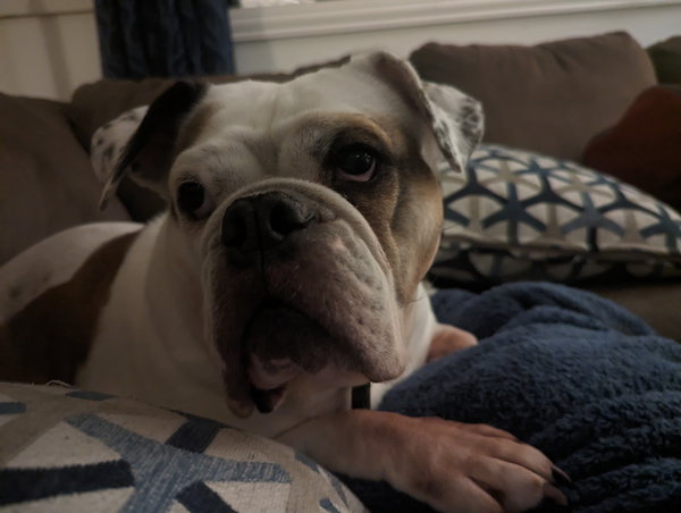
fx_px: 473
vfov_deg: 57.0
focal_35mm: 24
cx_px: 340
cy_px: 256
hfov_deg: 71.5
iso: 4744
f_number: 1.85
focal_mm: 6.81
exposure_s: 1/24
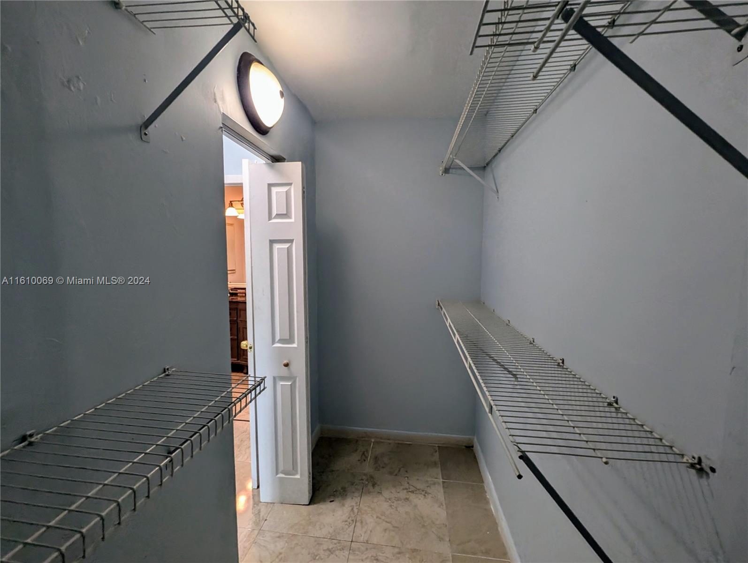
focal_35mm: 13
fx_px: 281
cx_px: 374
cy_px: 282
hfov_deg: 106.1
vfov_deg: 90.1
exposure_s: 1/120
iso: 257
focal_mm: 1.95
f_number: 2.2
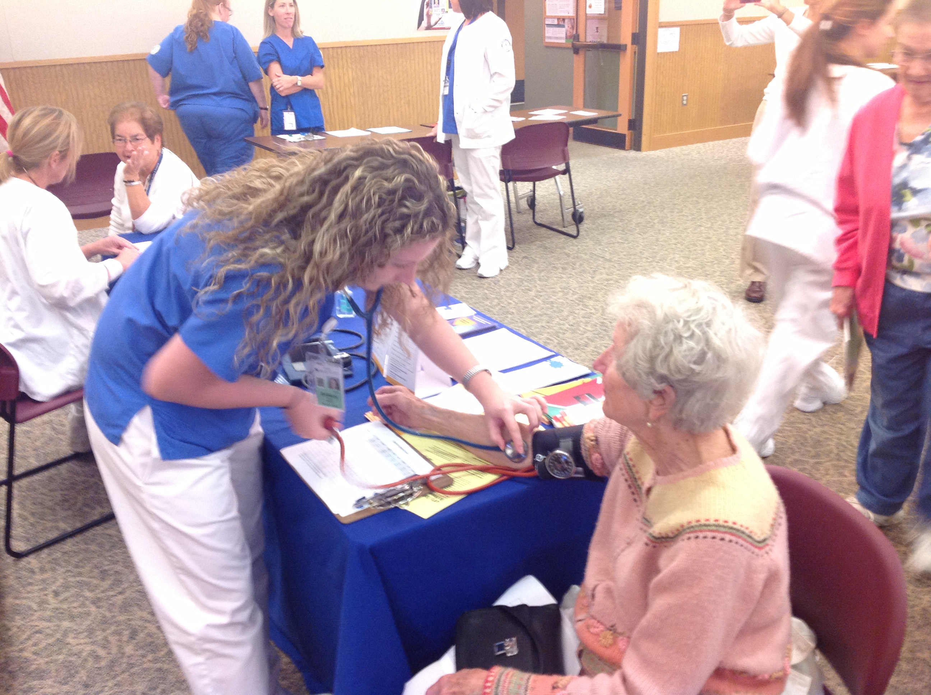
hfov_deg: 52.7
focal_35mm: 35
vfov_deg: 40.6
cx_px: 466
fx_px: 940
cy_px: 348
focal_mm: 4.28
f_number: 2.4
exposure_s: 1/15
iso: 125
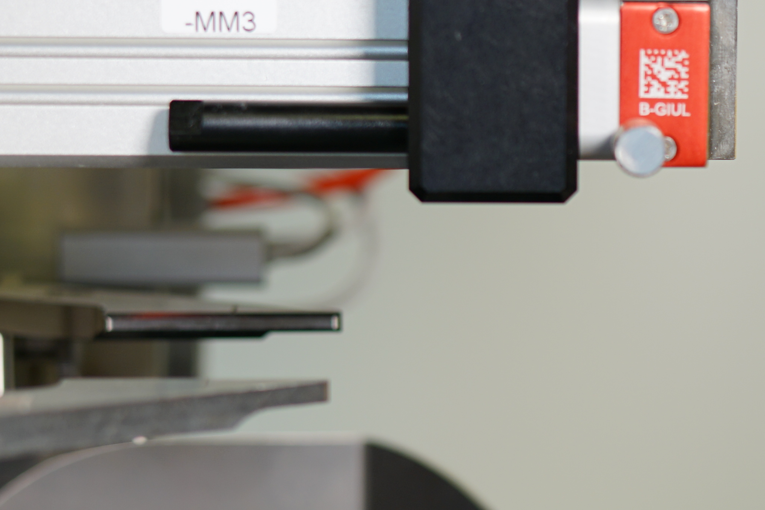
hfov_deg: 10.3
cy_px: 349
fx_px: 4165
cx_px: 916
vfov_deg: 7.0
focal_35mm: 196
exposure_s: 1/60
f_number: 2.2
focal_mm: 50
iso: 100
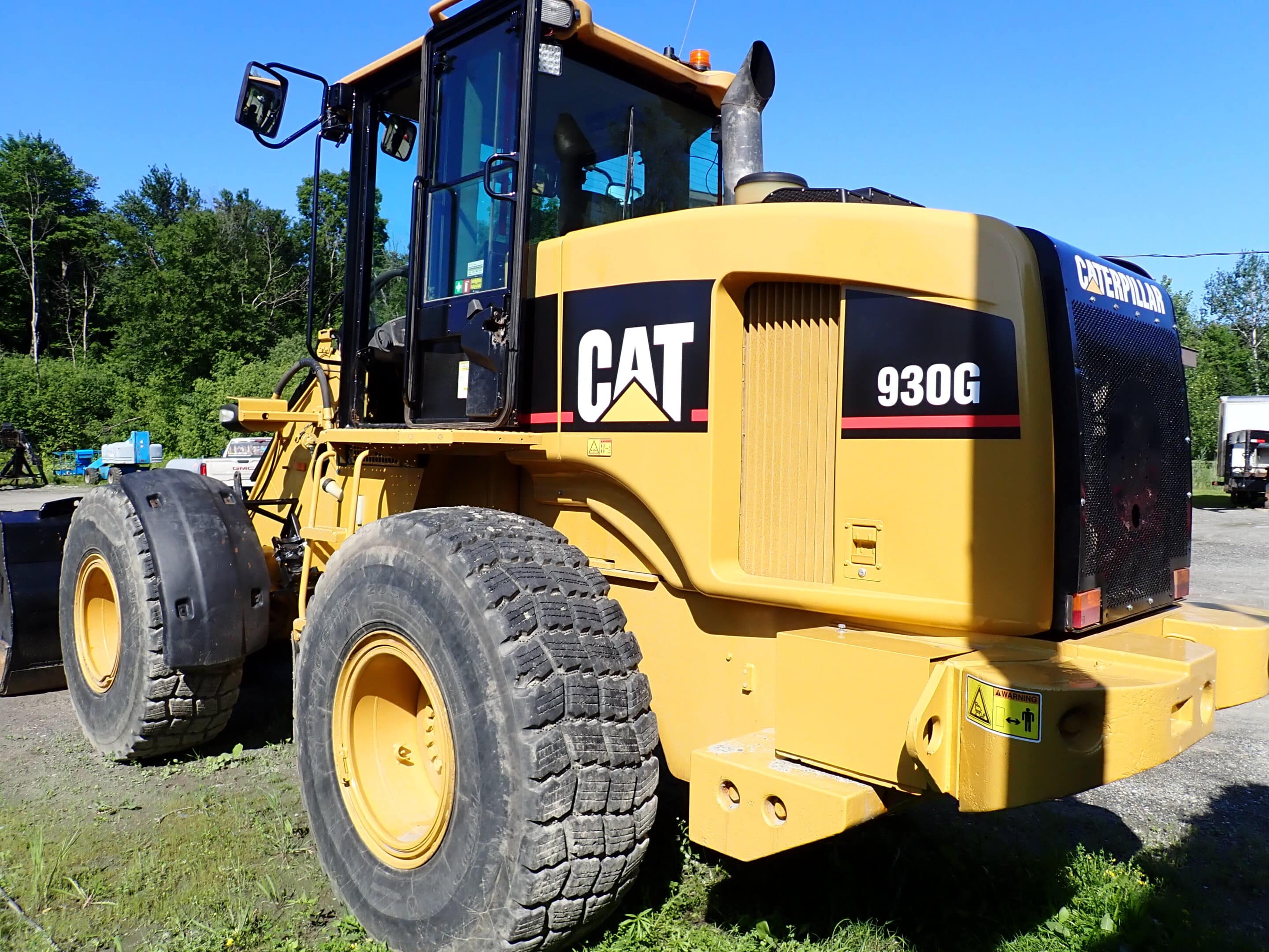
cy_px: 476
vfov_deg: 54.9
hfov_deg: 69.4
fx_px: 916
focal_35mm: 25
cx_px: 634
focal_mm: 4.5
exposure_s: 1/200
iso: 100
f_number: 8
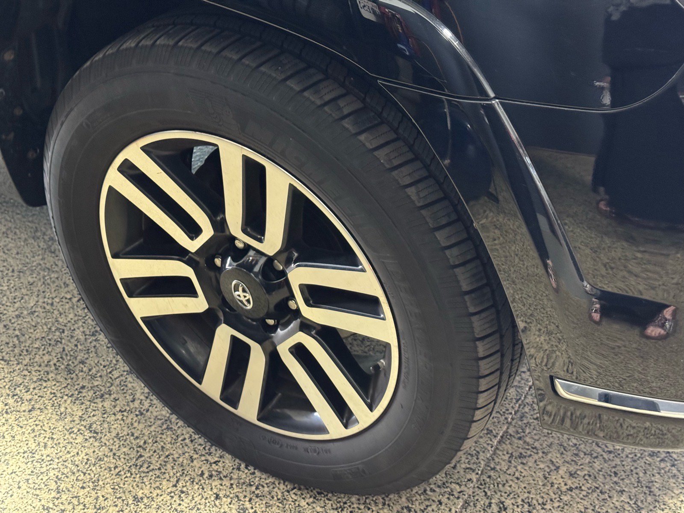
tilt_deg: -39.7
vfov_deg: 30.3
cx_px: 342
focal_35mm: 48
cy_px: 256
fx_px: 948
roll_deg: +1.6
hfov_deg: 39.7
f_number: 1.78
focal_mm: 6.76
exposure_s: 1/30
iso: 640
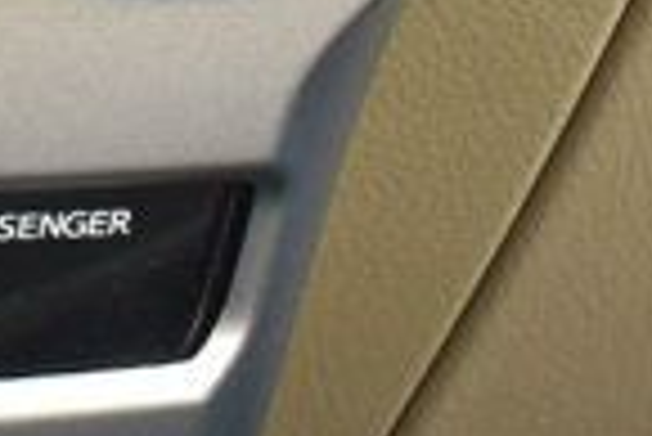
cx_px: -1183
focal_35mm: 244
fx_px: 4415
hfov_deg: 7.6
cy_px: -238
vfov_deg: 5.6
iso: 400
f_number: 7.1
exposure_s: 1/25
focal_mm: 23
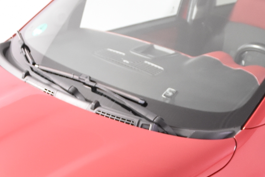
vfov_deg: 13.1
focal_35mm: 103
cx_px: 166
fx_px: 758
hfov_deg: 19.8
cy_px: 187
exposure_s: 1/40
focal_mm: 22
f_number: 3.2
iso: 1600
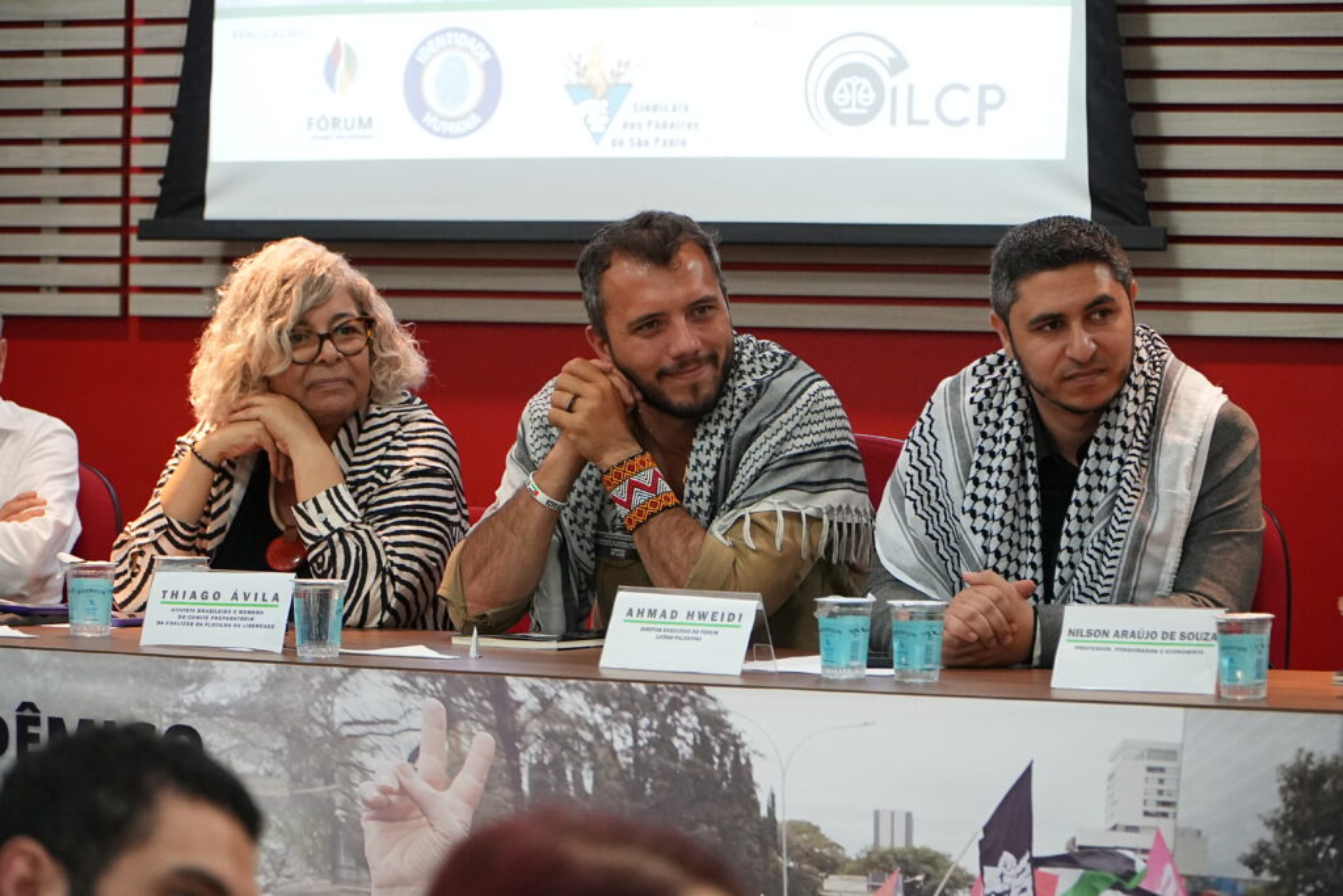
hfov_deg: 17.1
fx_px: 4477
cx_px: 672
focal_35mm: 120
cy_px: 448
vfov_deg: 11.4
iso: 4000
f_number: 4
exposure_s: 1/100
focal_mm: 80
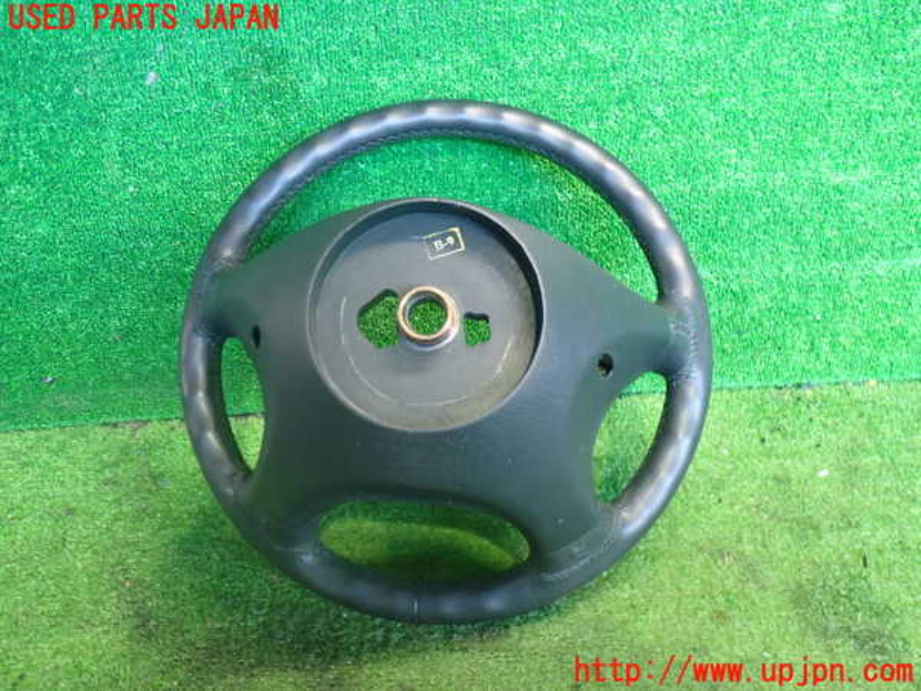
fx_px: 798
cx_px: 460
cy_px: 346
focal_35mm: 30
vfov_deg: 46.8
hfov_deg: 60.0
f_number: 2.3
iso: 640
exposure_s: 1/30
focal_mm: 5.4
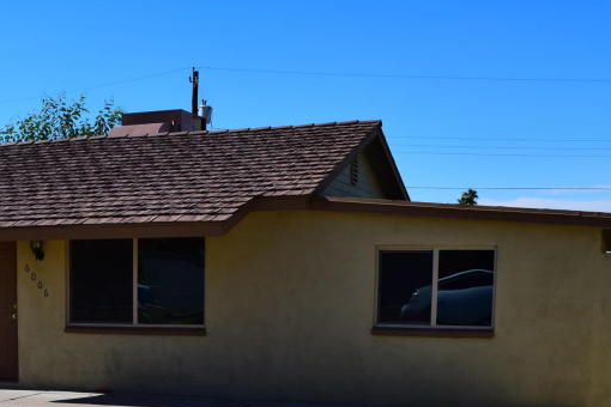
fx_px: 1035
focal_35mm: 61
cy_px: 432
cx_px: 95
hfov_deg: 31.7
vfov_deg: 21.3
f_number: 8
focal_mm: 18
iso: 100
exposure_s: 1/250
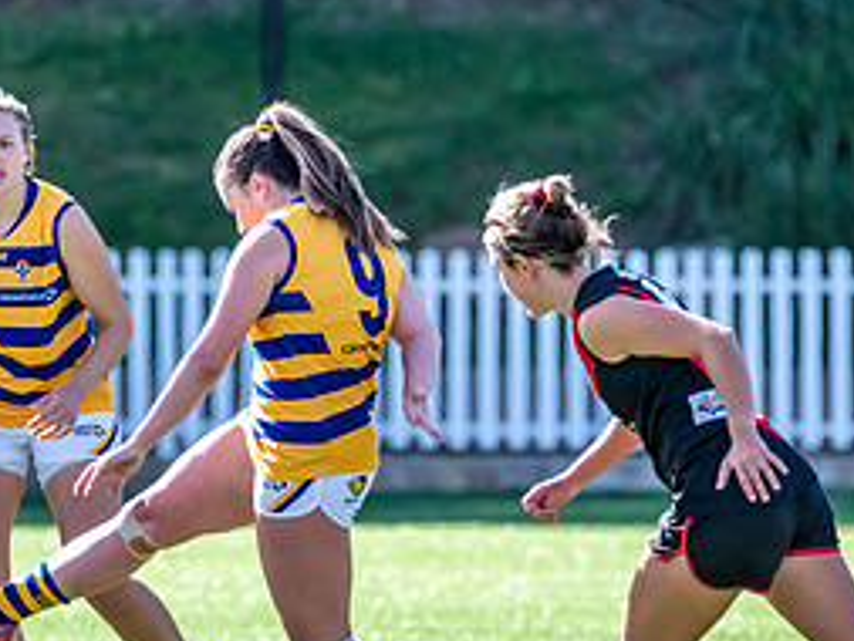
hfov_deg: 1.7
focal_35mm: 1161
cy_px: 282
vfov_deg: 1.3
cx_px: 150
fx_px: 28656
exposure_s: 1/1600
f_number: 7.1
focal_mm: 420
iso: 800
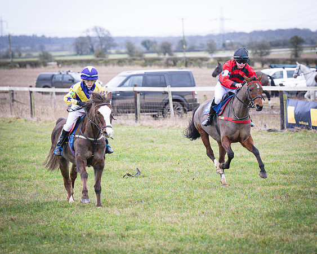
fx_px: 2077
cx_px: 193
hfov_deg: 8.7
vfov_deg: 7.0
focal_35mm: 221
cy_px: 130
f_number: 2.8
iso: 1600
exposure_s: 1/1000
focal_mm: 104
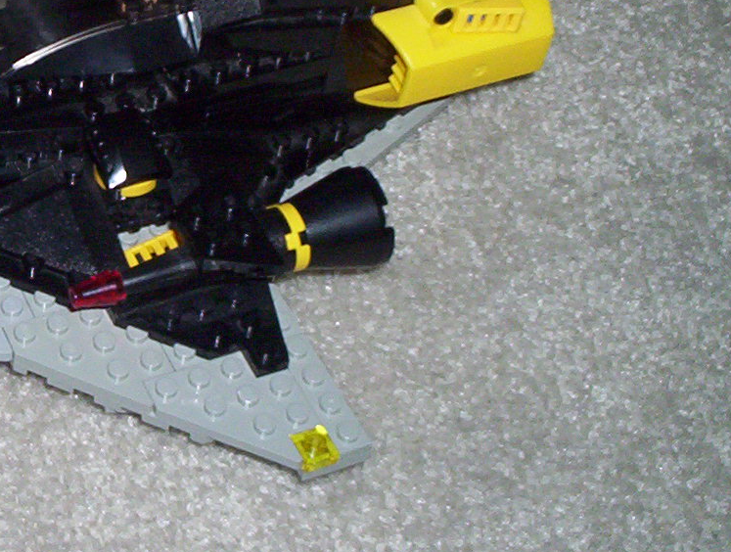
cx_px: -26
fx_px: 1757
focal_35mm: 83
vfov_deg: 17.7
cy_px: 127
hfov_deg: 22.5
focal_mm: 4.99
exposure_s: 1/60
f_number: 4.5
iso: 140
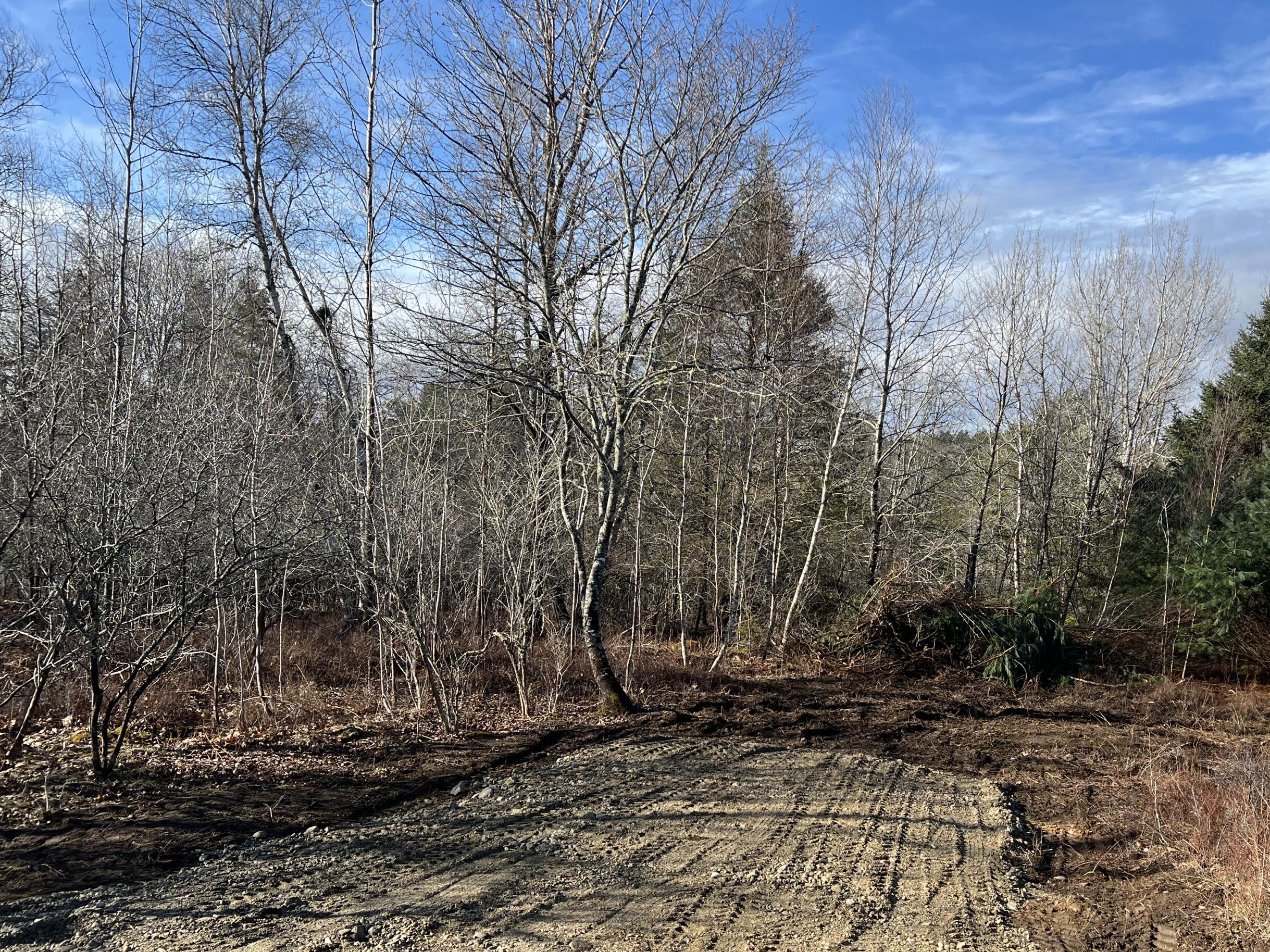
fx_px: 1174
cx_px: 761
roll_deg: -2.4
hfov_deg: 56.4
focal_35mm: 32
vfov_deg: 43.9
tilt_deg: -5.2
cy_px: 574
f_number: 1.5
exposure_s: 1/1901
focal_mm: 5.7
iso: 50
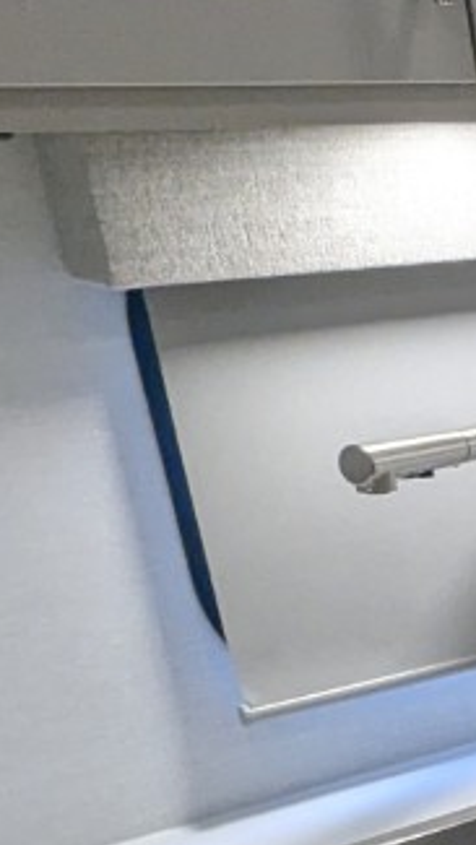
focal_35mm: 75
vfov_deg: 26.7
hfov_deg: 12.3
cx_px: 1190
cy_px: 837
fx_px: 1682
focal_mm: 2.35
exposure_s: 1/186
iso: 225
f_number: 2.2
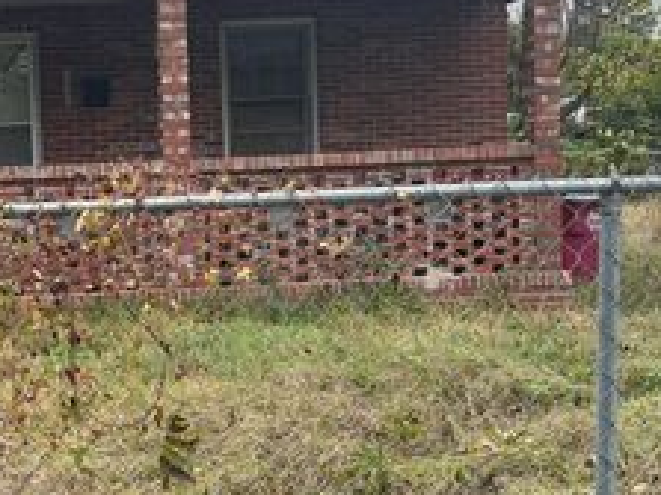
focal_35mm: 65
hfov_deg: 28.6
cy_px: 224
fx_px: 1241
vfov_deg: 22.6
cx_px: 62
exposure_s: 1/180
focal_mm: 3
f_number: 1.8
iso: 25
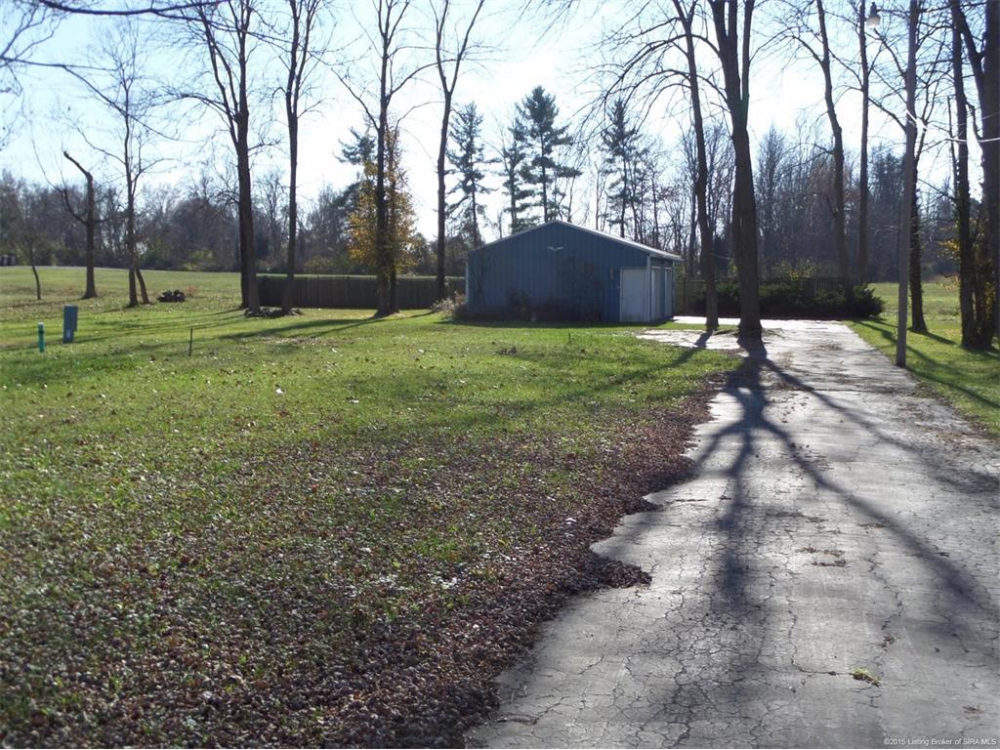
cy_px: 375
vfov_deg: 35.1
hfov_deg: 45.8
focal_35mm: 41
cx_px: 500
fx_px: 1184
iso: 100
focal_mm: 6.8
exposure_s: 1/750
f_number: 3.6
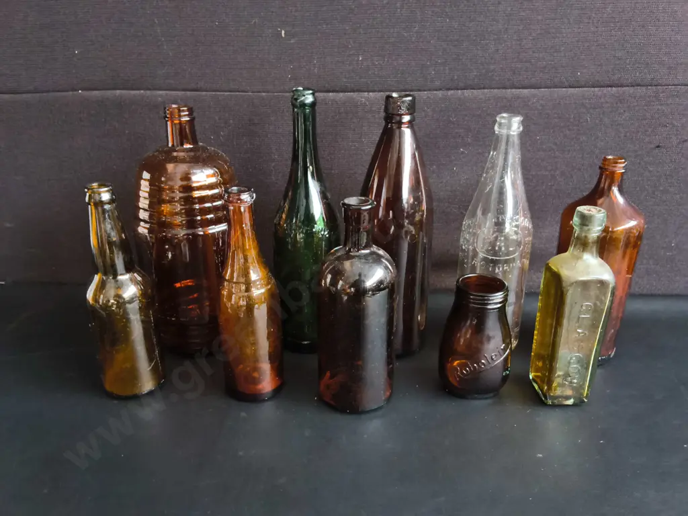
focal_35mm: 27
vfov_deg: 51.4
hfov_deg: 65.3
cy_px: 258
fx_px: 537
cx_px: 344
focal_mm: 2.87
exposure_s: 1/50
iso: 320
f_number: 2
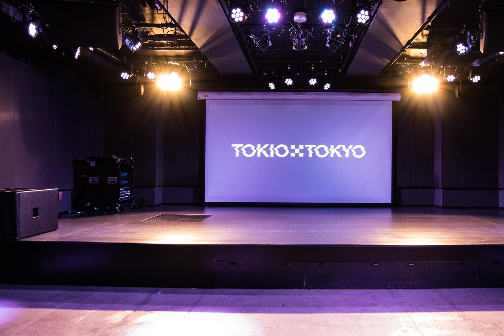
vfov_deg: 47.9
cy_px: 171
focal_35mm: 27
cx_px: 302
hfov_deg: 66.8
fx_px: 378
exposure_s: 1/15
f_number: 8
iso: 2000
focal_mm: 18
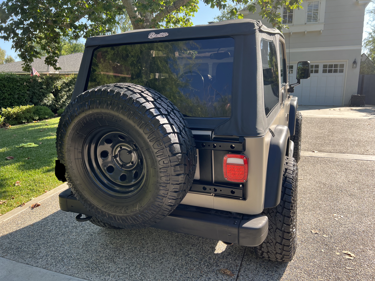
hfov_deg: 67.3
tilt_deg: -8.9
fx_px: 282
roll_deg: +0.2
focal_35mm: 26
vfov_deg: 53.1
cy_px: 140
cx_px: 188
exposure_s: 1/728
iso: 50
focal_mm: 5.7
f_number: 1.5
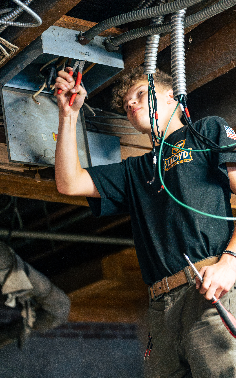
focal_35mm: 82
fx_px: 843
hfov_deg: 15.9
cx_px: 119
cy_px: 189
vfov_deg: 25.2
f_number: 2.8
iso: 12800
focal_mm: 79.9
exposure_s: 1/125
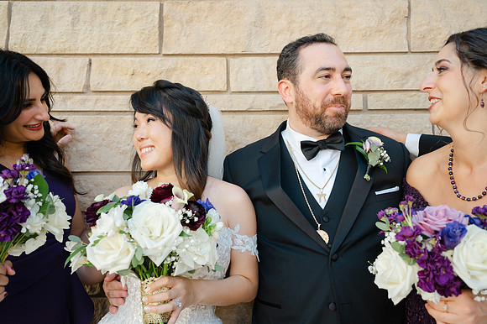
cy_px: 162
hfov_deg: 65.5
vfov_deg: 46.4
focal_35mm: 28
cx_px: 244
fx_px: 379
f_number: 4
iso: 400
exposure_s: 1/800
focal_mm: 28
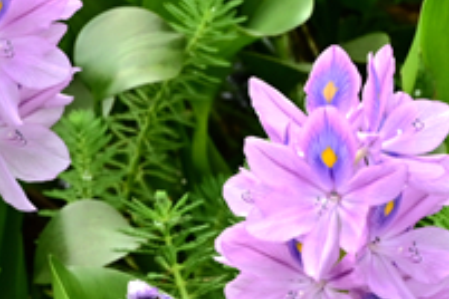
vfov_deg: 3.3
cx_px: -259
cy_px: 194
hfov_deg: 4.9
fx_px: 5213
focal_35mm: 418
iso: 500
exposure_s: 1/320
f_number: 8
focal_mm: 70
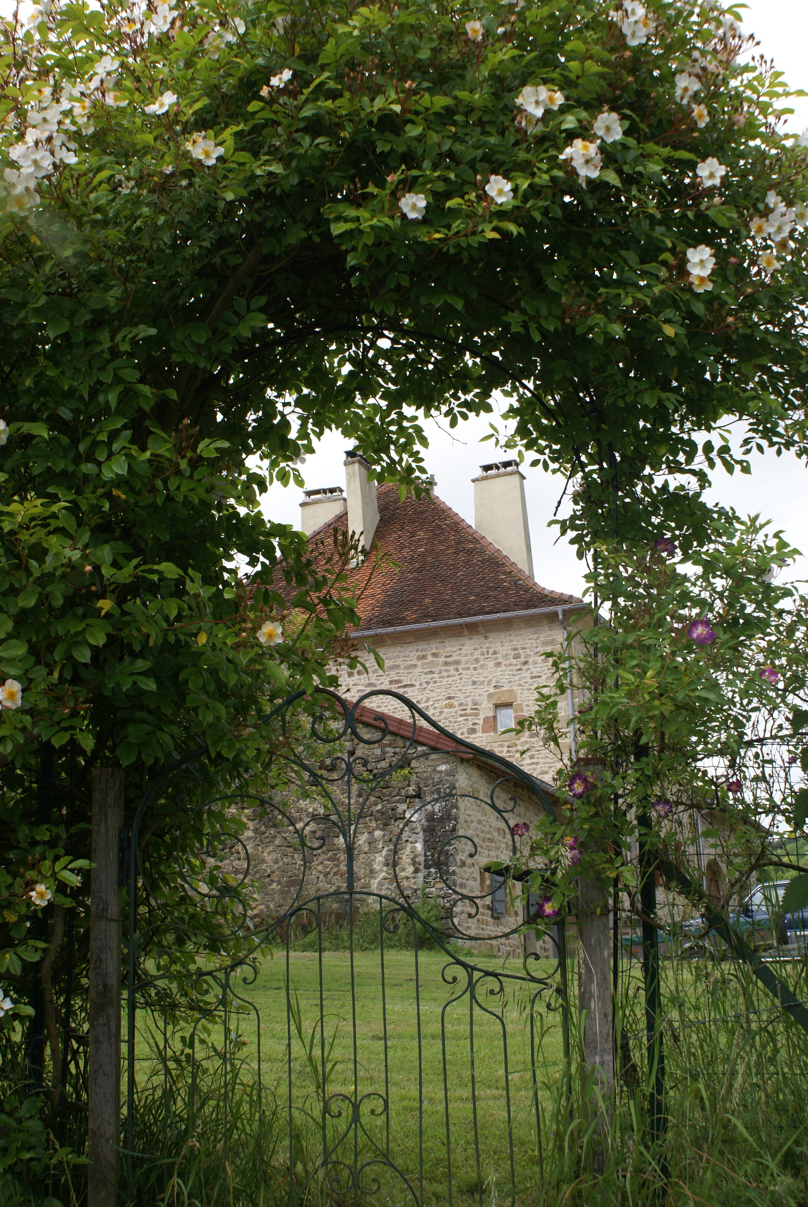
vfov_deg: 37.8
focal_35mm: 52
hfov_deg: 25.8
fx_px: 1762
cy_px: 604
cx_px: 404
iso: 100
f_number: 9
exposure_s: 1/160
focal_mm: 35
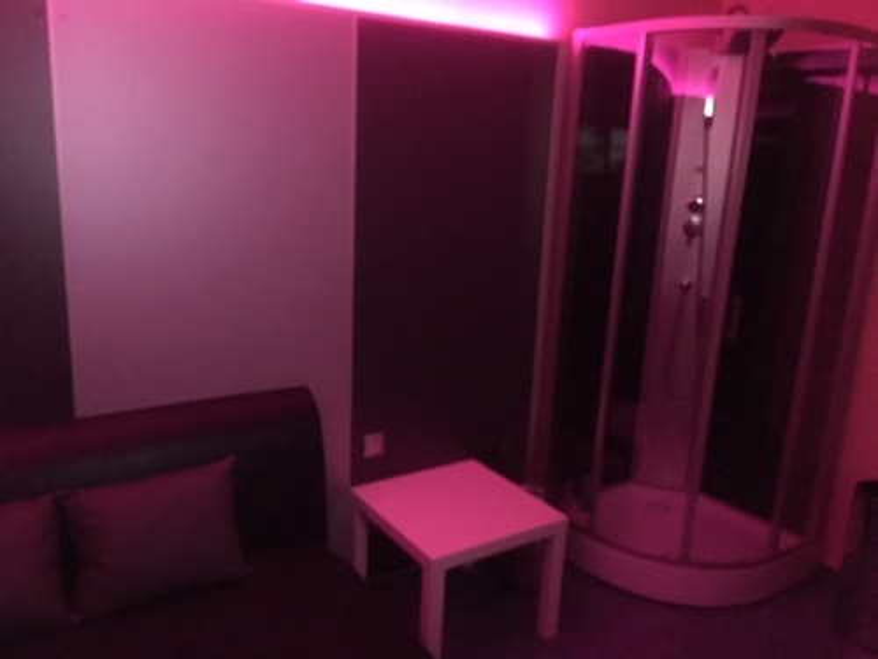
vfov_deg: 48.2
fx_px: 736
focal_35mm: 29
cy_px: 330
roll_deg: -2.8
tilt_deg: -12.6
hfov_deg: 61.7
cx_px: 439
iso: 2000
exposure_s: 1/17
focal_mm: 4.15
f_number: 2.2
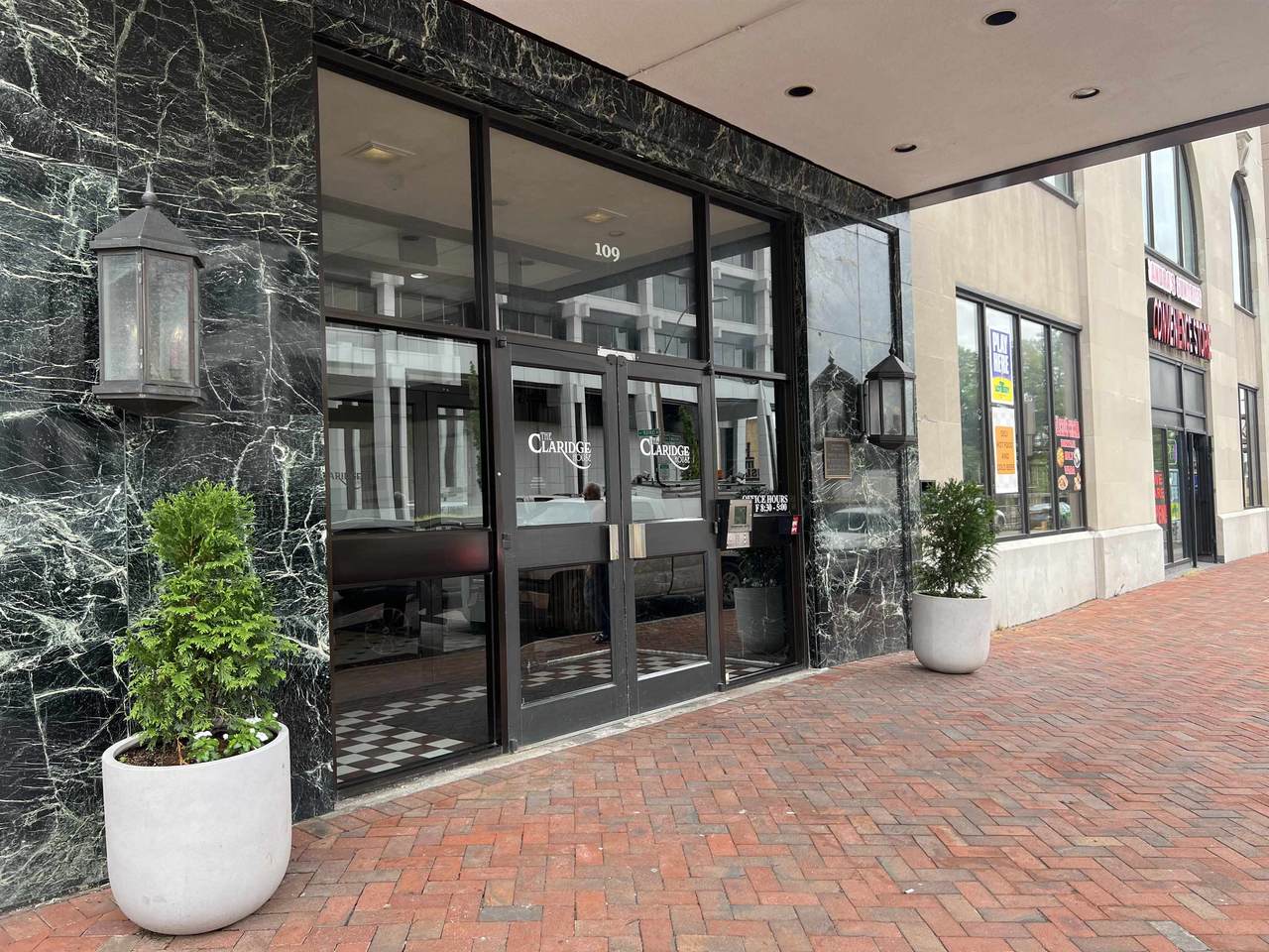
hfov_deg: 67.3
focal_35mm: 26
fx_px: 953
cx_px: 634
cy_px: 476
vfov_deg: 53.1
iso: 50
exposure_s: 1/541
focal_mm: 5.7
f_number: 1.5
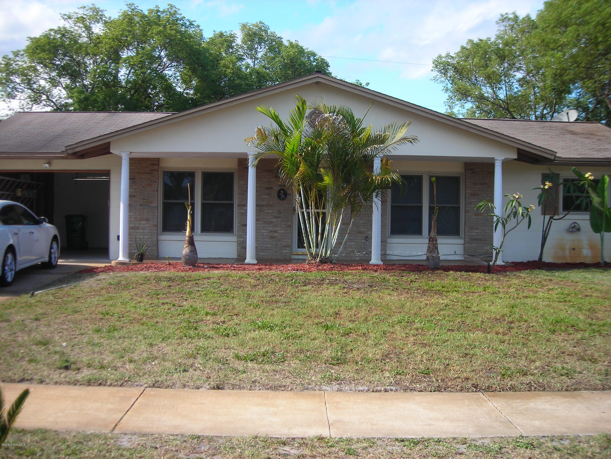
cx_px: 306
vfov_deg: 37.7
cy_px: 230
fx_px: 671
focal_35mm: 38
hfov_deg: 49.0
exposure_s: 1/257
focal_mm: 6.3
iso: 50
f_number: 3.2
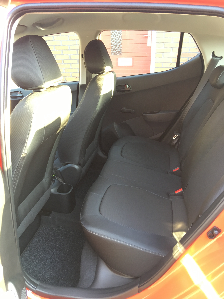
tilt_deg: -23.7
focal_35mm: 29
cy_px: 150
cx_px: 112
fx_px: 250
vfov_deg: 61.7
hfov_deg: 48.2
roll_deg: +0.9
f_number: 2.2
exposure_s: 1/33
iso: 100
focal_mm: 4.15
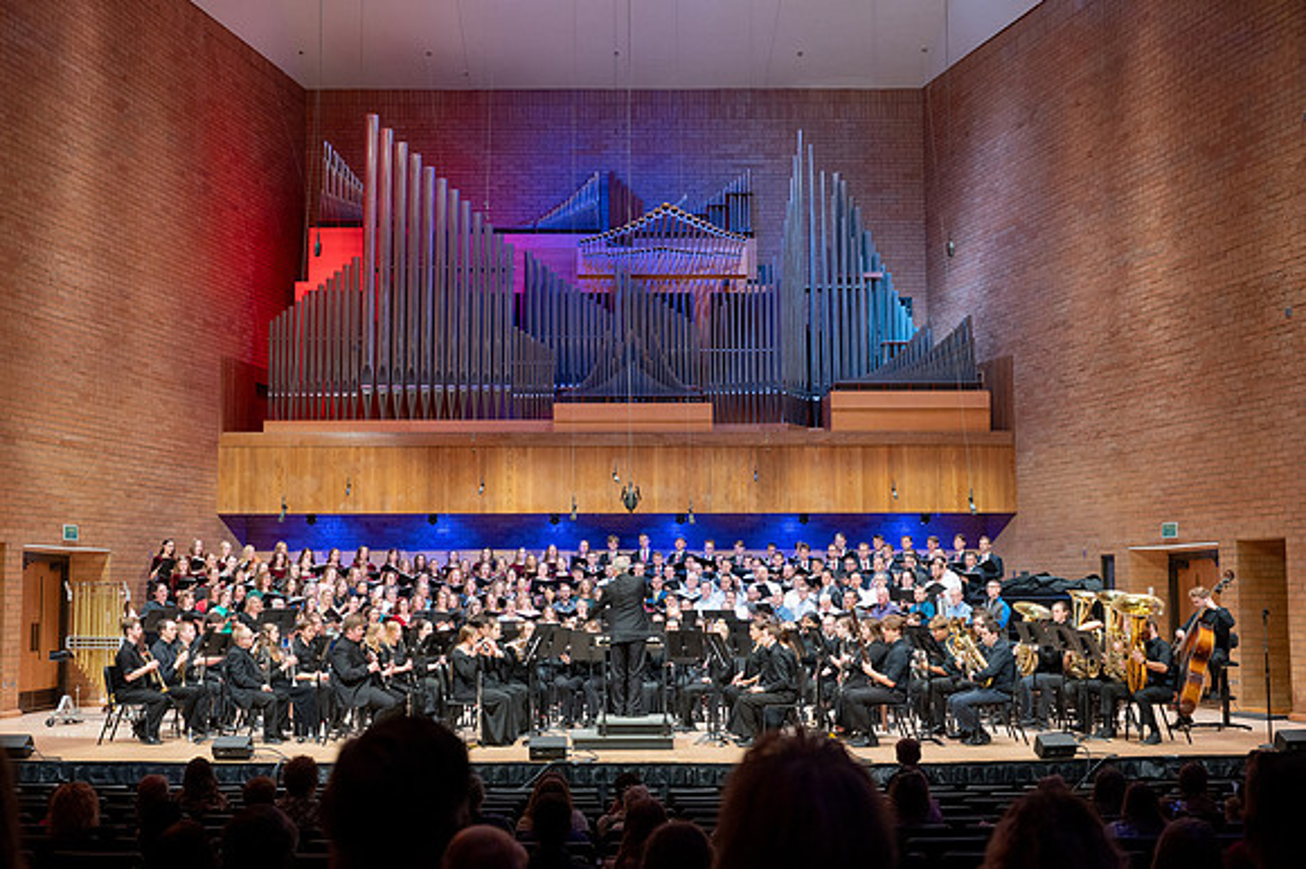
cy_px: 455
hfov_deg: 46.4
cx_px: 621
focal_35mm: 42
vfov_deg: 31.8
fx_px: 1524
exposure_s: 1/160
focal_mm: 40
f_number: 3.5
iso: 1600
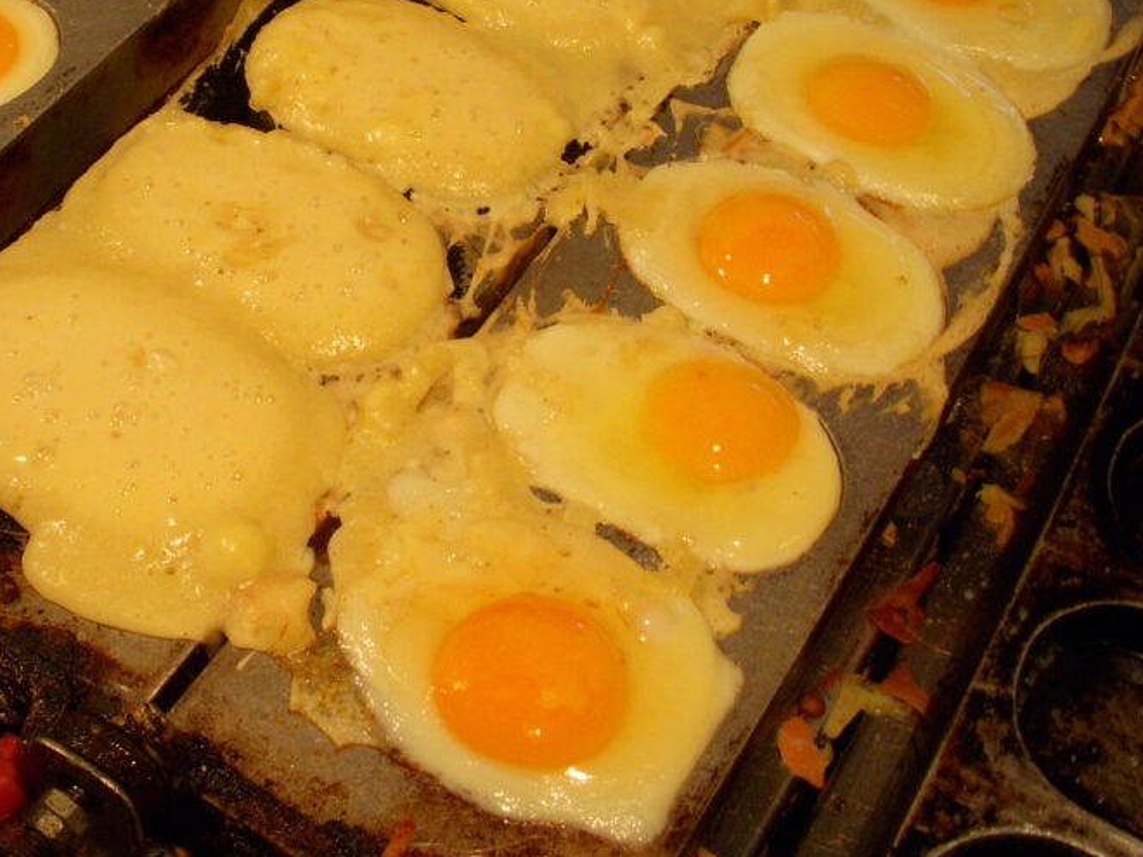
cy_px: 227
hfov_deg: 32.1
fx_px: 1948
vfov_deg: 24.6
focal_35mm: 59
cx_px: 289
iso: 200
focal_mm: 6.3
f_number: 3.3
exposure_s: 1/30
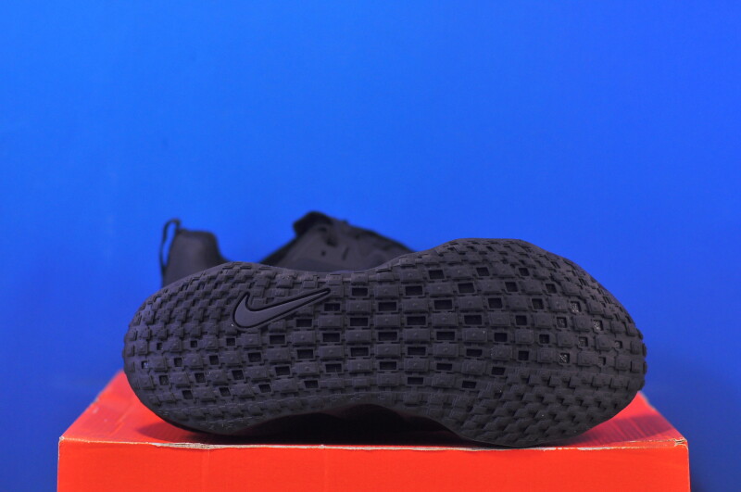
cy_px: 246
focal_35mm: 75
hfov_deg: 27.0
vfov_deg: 18.1
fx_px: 1542
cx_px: 370
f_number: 2.5
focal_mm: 50
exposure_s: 1/320
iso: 250
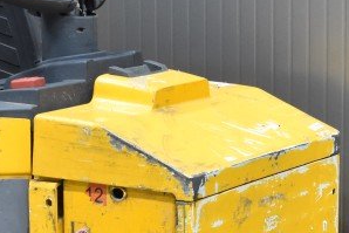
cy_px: 196
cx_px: 211
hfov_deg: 12.1
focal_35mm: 169
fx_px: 1639
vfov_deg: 8.1
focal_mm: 28
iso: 1600
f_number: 6.3
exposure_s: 1/30
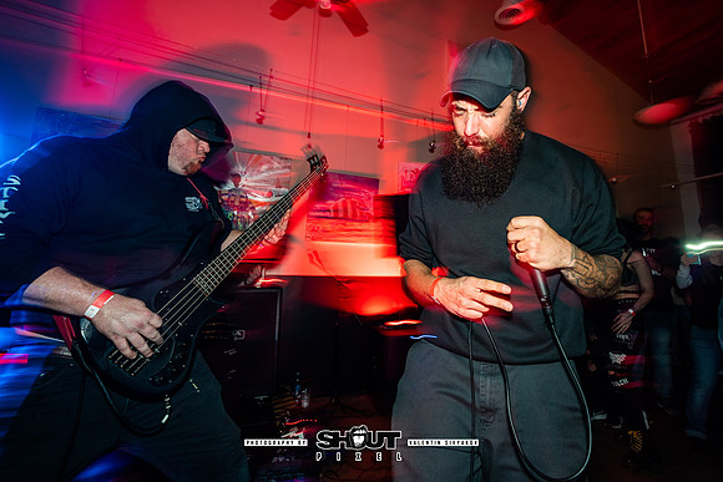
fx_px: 324
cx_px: 417
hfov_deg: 95.5
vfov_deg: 72.8
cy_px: 204
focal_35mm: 16
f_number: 2.8
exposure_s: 1/8
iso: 160
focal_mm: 14
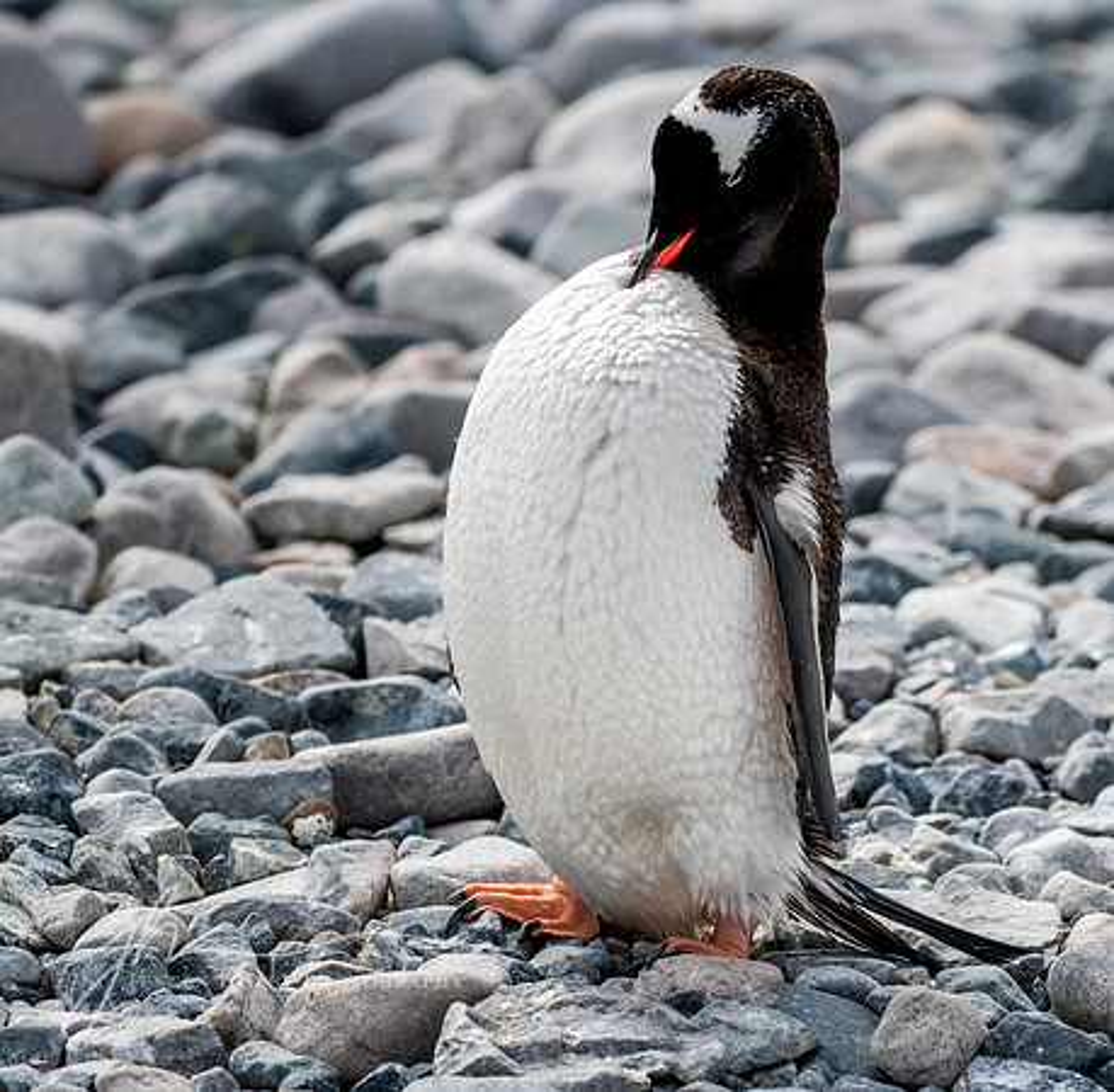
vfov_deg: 5.5
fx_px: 11374
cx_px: 819
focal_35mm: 315
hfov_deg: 5.6
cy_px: 546
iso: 200
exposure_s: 1/640
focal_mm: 250
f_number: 6.3
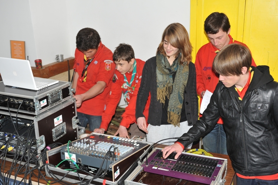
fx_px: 347
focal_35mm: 45
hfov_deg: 43.6
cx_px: 139
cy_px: 92
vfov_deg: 29.8
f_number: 5
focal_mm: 45
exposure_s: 1/60
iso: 1000
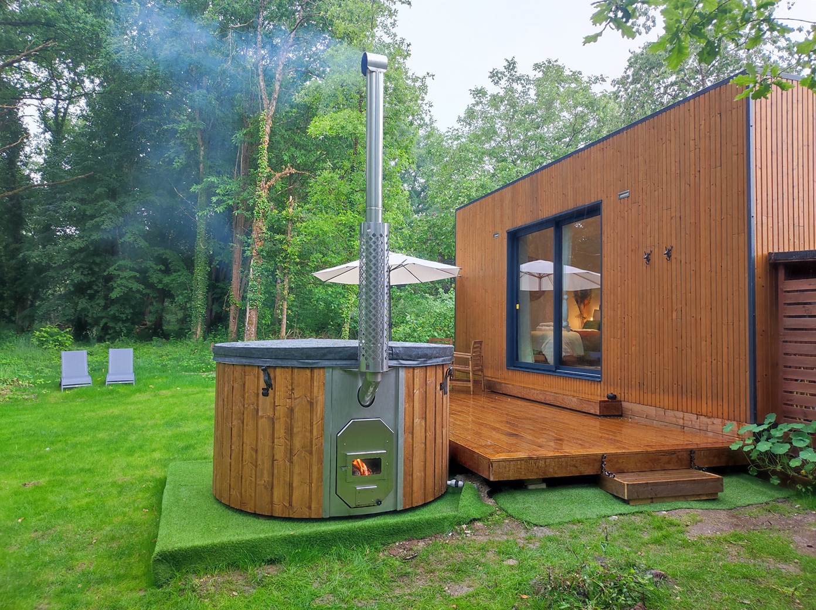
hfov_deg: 69.4
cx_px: 408
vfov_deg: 54.8
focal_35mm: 25
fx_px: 589
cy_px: 305
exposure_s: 1/50
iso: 405
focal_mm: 4.7
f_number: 1.79
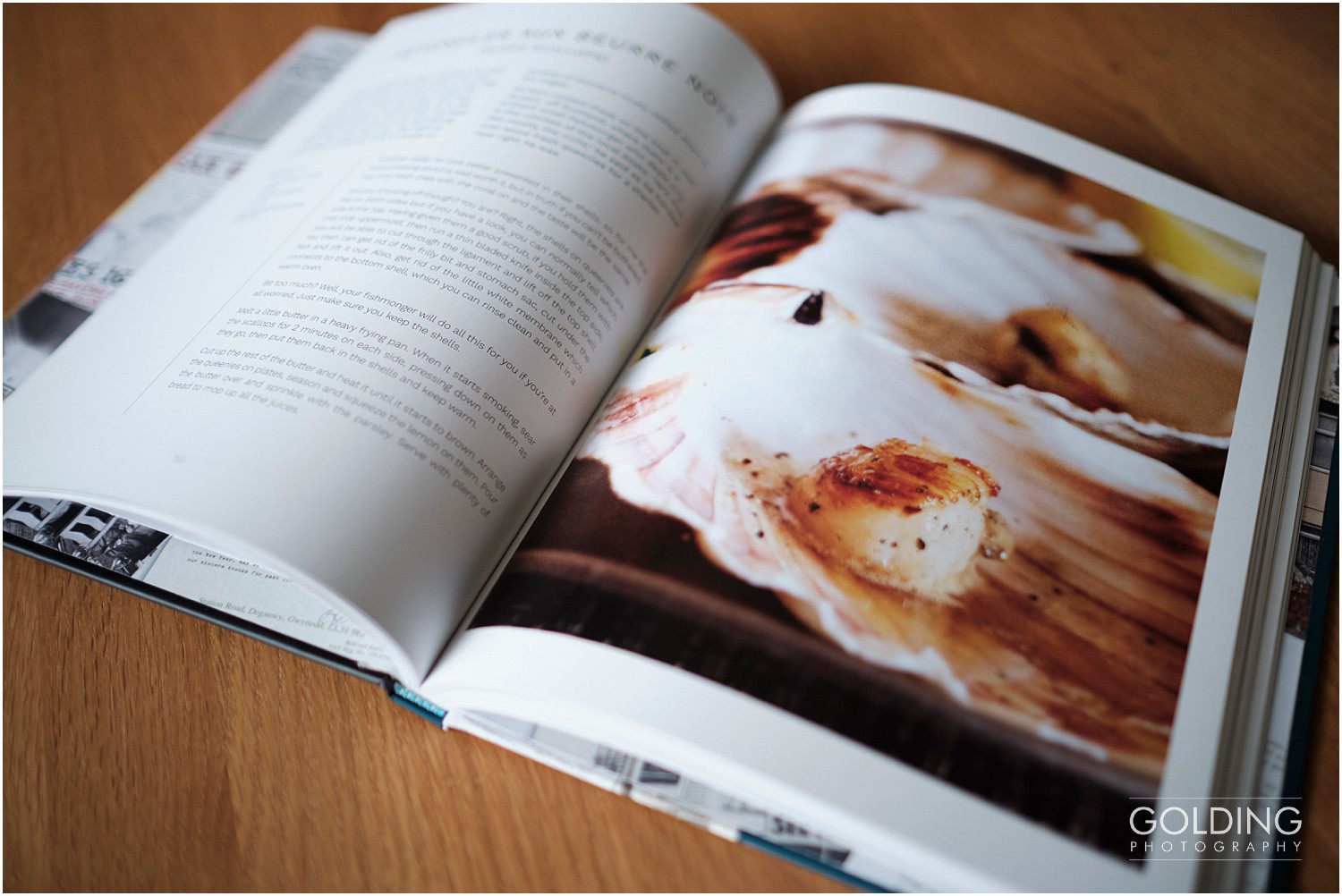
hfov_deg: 54.4
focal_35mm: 35
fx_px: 1305
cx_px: 671
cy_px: 448
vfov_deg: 37.9
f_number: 1.6
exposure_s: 1/105
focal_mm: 23
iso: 200
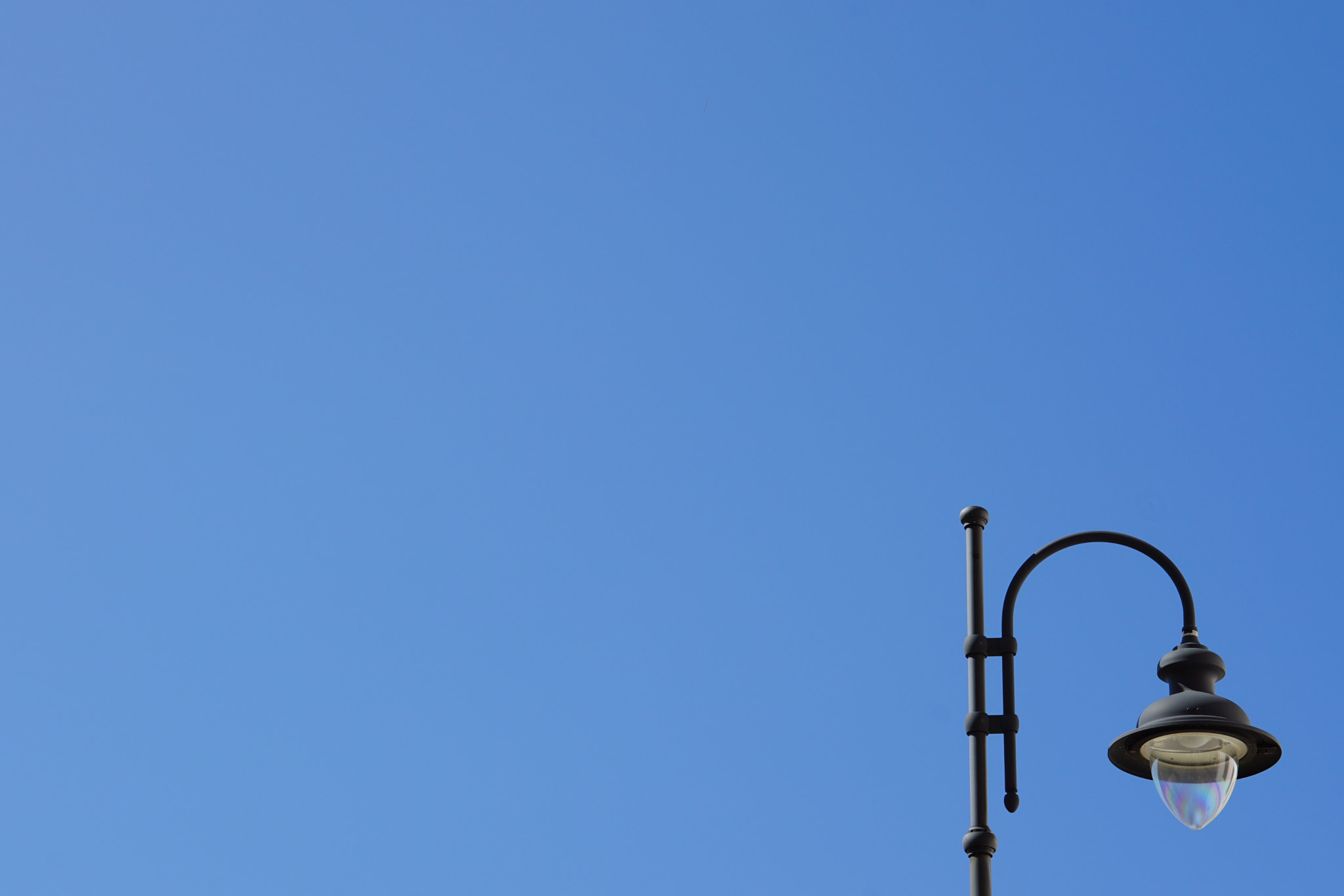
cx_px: 672
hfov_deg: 27.0
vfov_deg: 18.2
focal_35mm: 75
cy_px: 448
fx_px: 2800
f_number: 9
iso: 100
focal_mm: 50
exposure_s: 1/125
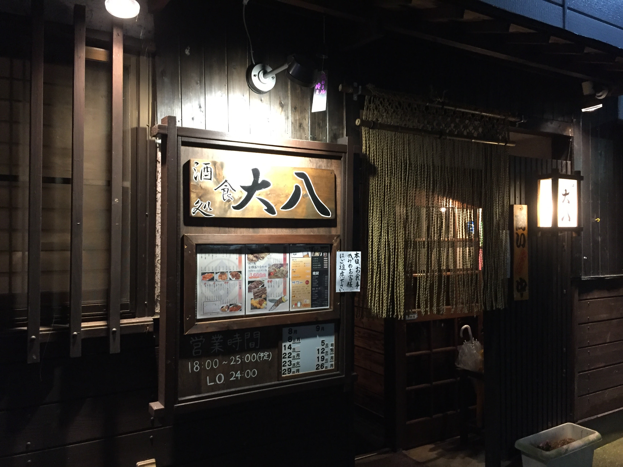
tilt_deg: -0.5
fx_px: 522
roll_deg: -1.7
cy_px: 234
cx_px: 312
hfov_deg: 61.7
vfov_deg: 48.2
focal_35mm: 29
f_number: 2.2
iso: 250
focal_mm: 4.15
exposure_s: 1/24
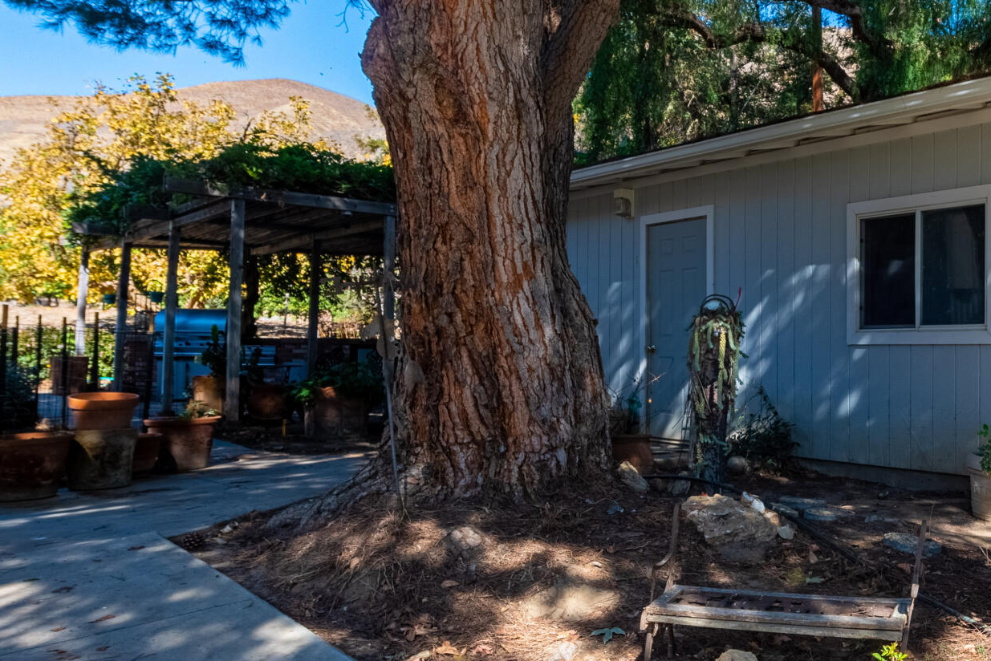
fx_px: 936
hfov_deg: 50.0
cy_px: 345
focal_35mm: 34
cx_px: 881
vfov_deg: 38.9
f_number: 9
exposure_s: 1/4000
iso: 400
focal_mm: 14
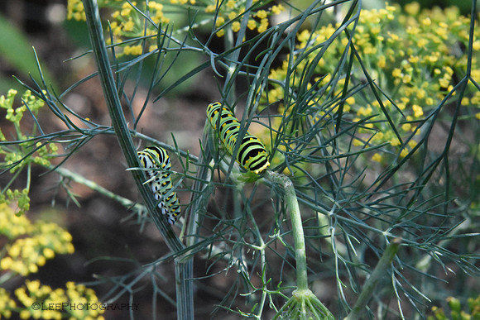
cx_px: 240
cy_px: 160
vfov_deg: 4.6
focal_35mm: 300
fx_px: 4001
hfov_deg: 6.9
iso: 10000
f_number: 27
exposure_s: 1/250
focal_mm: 200
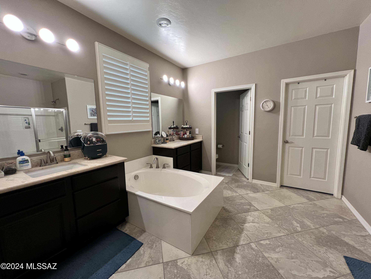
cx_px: 186
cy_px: 140
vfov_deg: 89.9
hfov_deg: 106.2
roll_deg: +1.0
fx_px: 139
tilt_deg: -6.5
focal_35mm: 13
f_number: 1.8
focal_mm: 1.57
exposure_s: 1/60
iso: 200
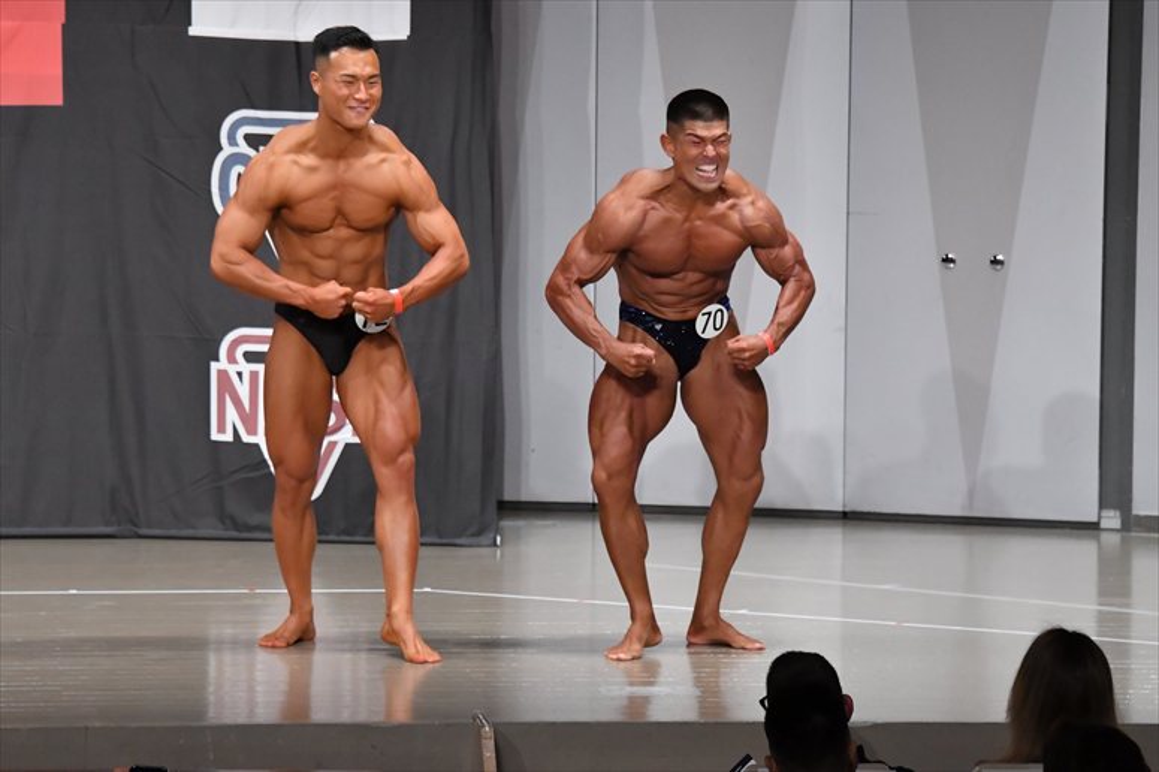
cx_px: 580
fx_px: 6500
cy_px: 386
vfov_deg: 6.8
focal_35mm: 202
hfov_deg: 10.2
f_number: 5.6
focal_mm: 135
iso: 6400
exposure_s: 1/400
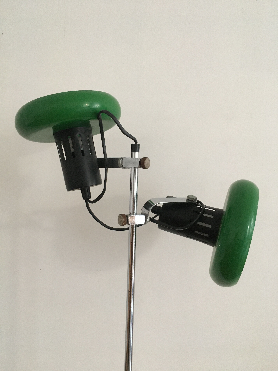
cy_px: 186
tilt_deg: -1.9
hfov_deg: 48.2
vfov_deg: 61.7
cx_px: 139
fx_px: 311
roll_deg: -1.7
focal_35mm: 29
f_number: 2.2
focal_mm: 4.15
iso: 200
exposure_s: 1/25
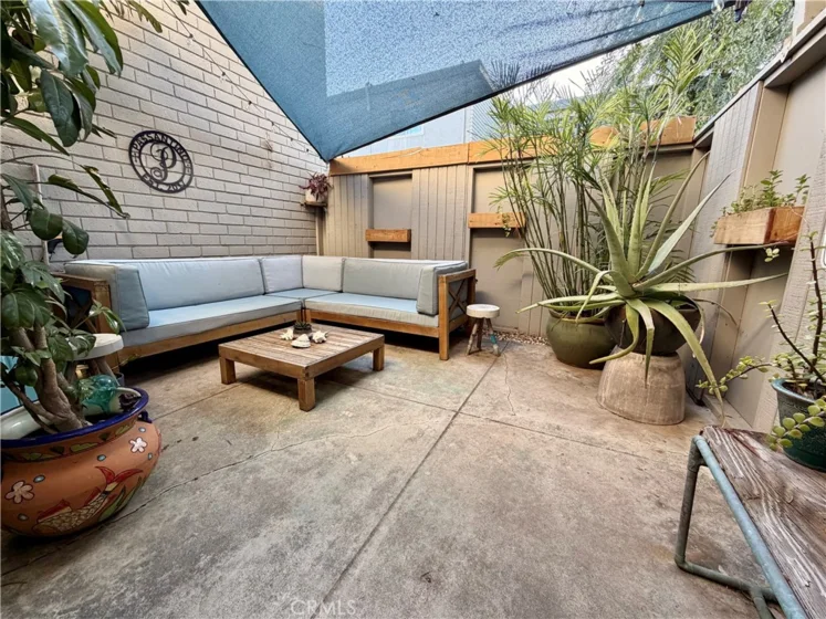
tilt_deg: -11.2
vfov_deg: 85.7
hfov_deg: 102.1
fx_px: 334
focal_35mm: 14
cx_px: 413
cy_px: 310
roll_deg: -0.3
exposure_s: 1/121
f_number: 2.2
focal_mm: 2.22
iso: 200
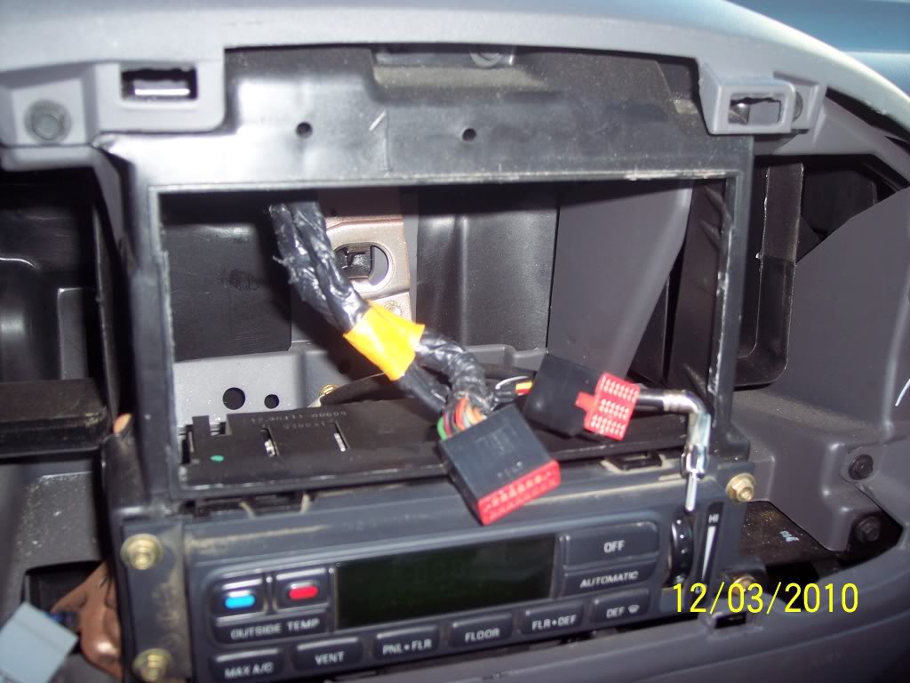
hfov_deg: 47.9
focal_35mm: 39
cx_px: 455
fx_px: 1025
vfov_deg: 36.8
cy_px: 342
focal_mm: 8
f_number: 2.8
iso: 100
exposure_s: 1/60
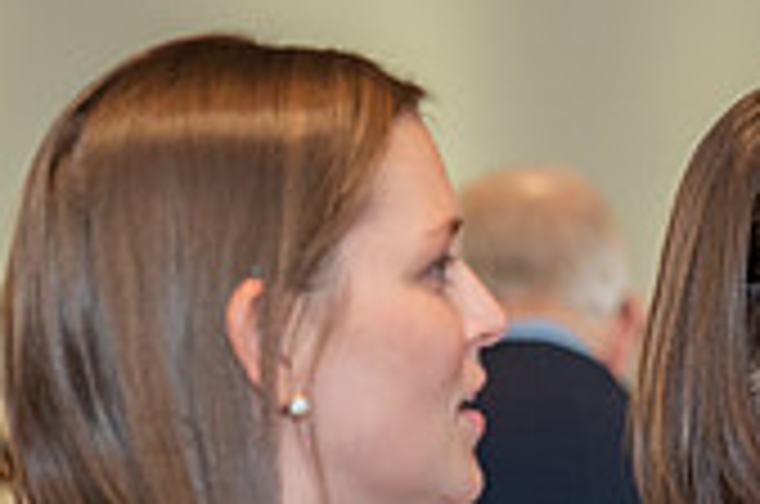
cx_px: 1084
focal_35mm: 351
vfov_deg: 3.9
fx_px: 7396
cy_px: 520
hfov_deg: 5.8
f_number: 4.5
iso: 1000
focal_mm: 102
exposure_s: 1/200
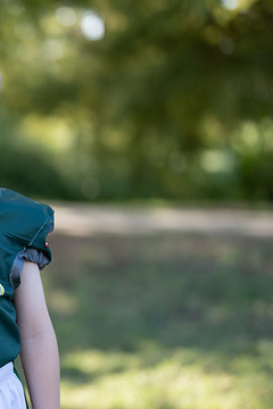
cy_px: 224
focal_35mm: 96
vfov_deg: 21.2
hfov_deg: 13.8
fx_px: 1092
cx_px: -68
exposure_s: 1/1250
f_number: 1.2
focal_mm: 50
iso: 100
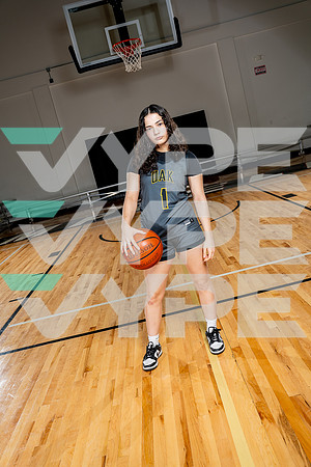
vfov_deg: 58.7
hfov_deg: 41.1
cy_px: 234
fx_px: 415
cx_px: 156
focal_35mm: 32
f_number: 5.6
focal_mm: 32
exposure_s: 1/250
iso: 200
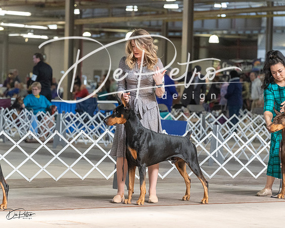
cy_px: 114
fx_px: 1396
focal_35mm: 166
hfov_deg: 11.7
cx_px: 142
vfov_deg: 9.3
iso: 6400
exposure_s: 1/400
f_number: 5
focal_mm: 147
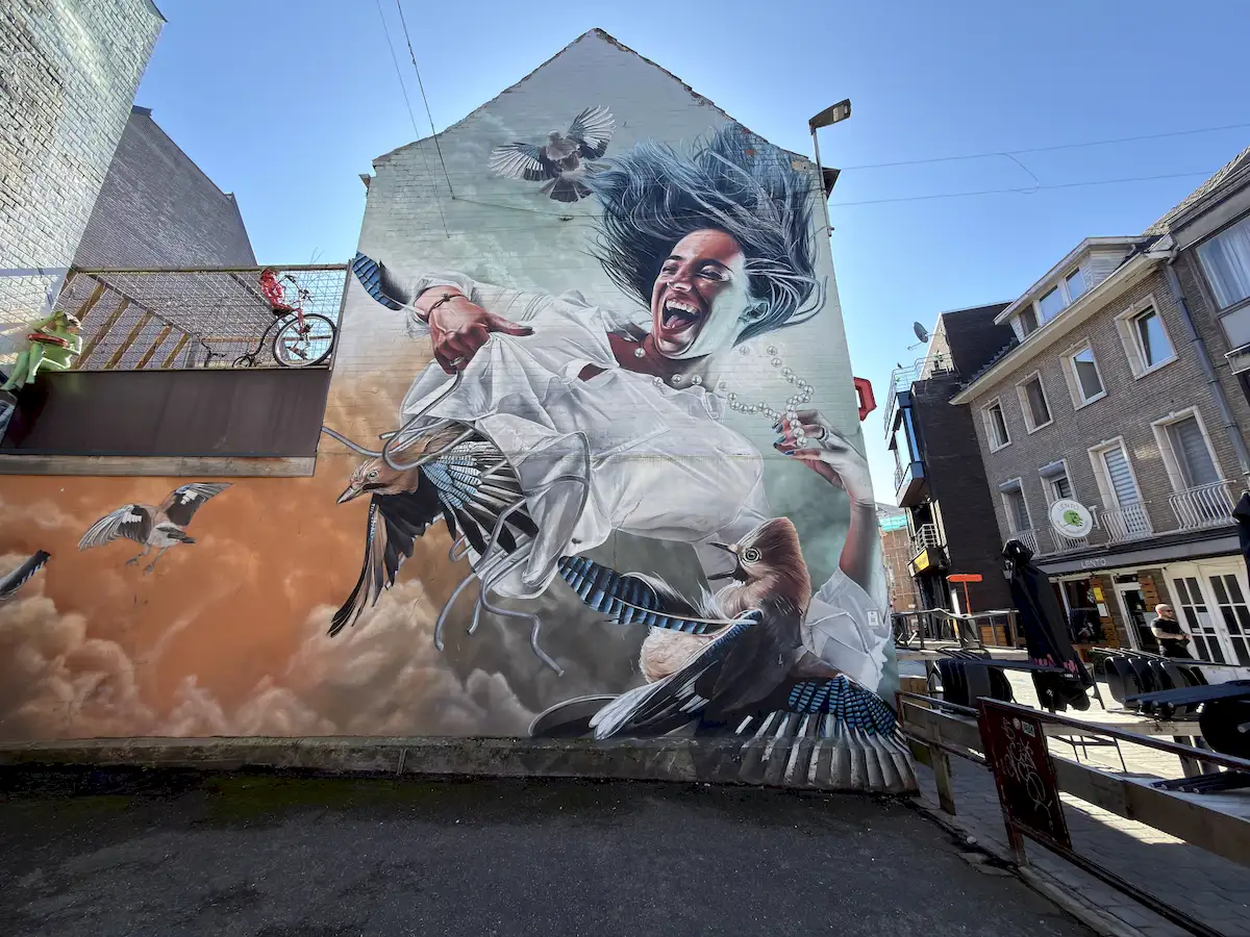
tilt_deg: +17.4
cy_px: 468
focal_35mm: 14
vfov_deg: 85.7
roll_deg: +1.1
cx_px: 625
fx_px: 506
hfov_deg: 102.1
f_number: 2.2
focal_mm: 2.22
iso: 20
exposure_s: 1/184
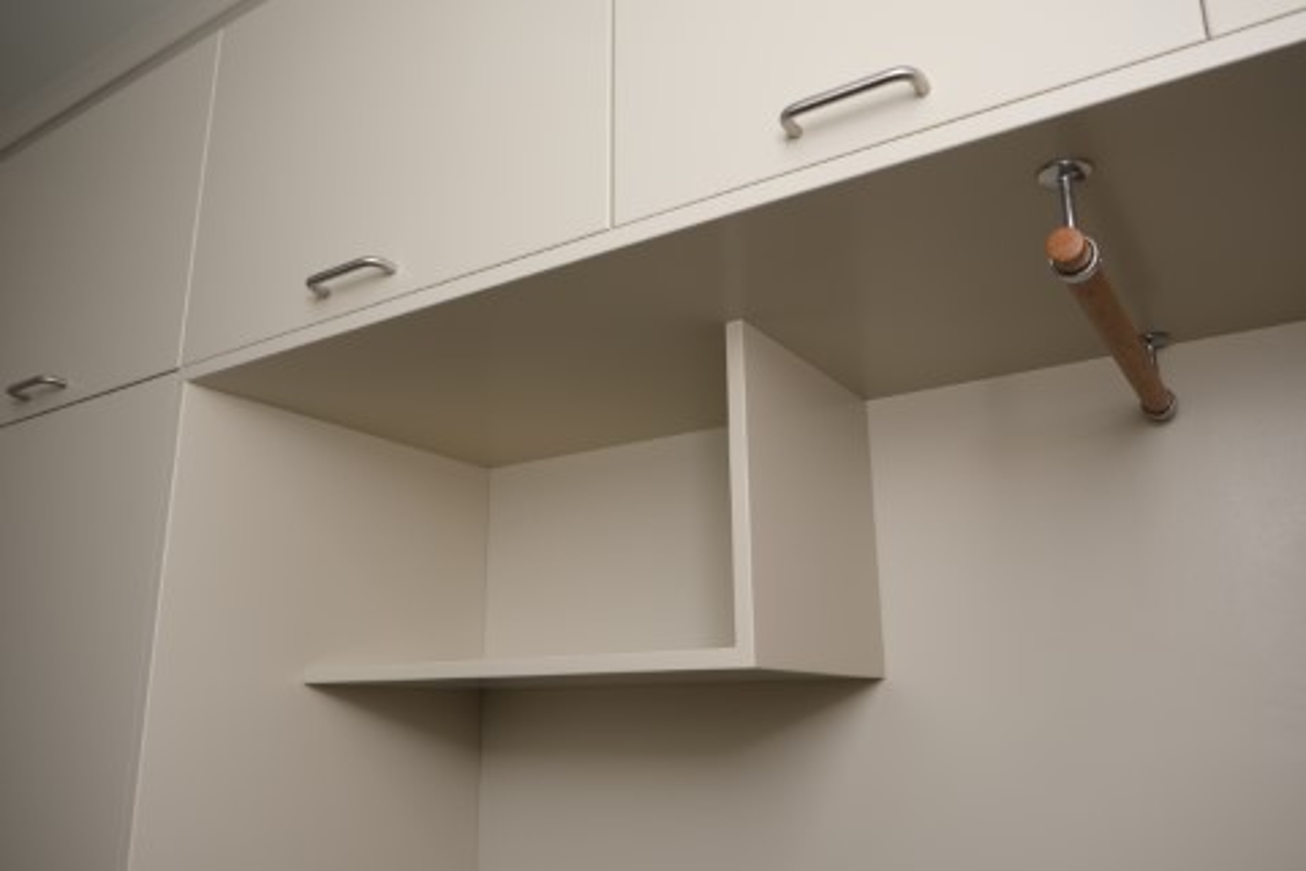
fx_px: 979
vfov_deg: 47.9
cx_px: 653
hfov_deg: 67.4
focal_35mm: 27
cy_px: 436
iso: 160
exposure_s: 1/60
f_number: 4
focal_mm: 18
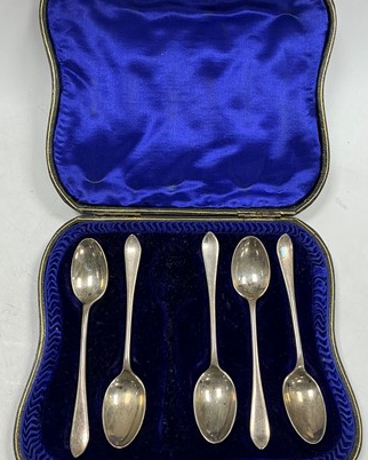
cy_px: 233
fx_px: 463
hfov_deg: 43.4
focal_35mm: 34
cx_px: 182
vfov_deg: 52.8
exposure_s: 1/50
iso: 40
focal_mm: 3
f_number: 1.8
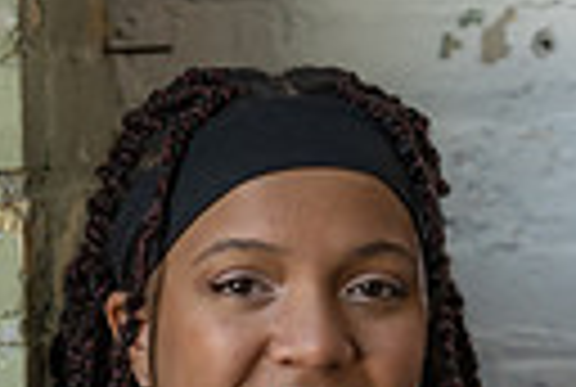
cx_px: 292
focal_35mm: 298
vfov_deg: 4.5
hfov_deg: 6.9
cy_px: 963
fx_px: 4779
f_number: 1.8
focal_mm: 85
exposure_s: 1/200
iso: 320
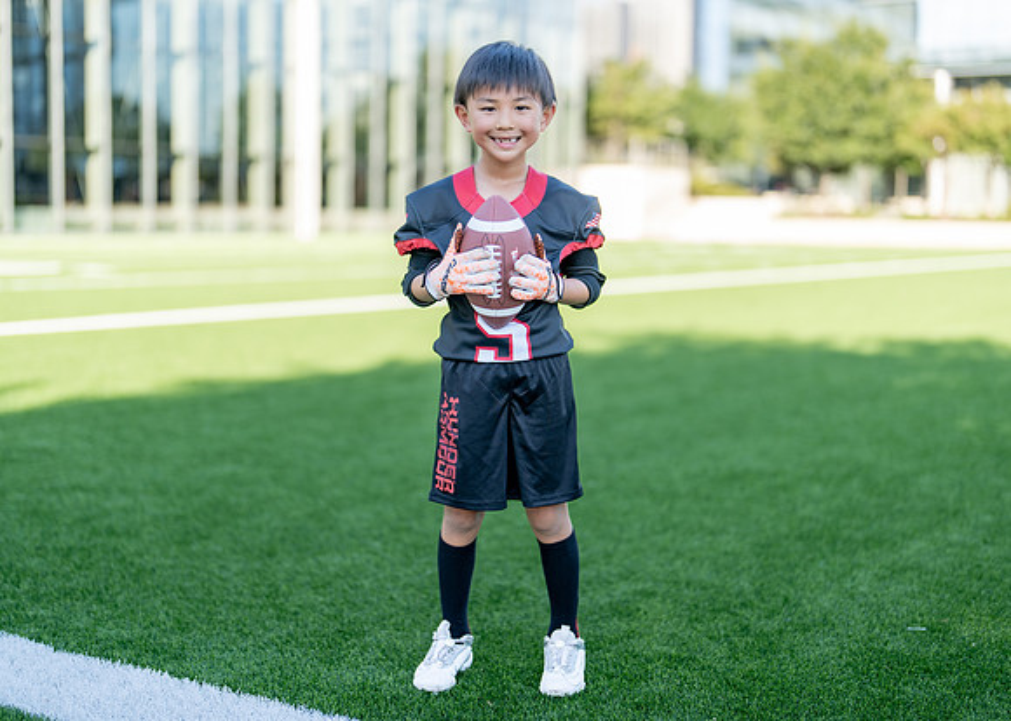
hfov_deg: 36.2
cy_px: 354
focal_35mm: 54
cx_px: 495
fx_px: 1549
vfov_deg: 26.2
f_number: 1.2
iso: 100
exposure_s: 1/1250
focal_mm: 50
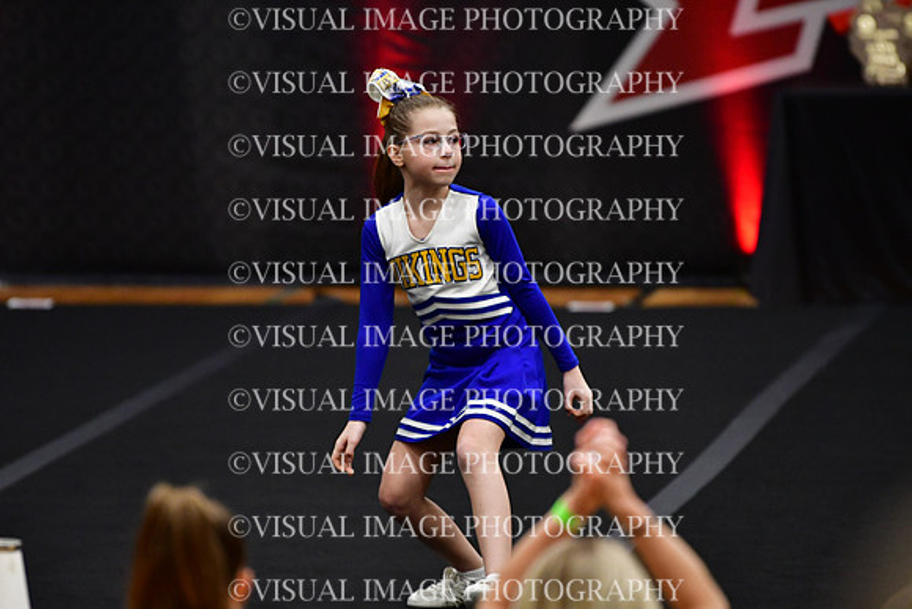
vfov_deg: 4.6
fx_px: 7601
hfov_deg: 6.9
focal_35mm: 300
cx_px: 456
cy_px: 304
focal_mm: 200
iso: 4000
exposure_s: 1/800
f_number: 2.8
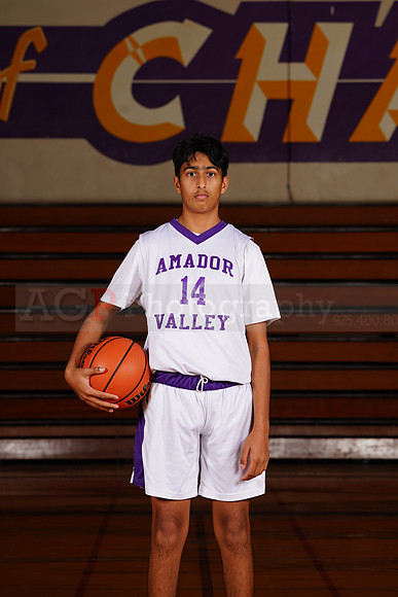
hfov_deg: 9.4
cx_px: 199
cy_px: 298
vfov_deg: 14.1
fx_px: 2420
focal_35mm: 146
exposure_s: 1/200
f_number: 8
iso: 200
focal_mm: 146
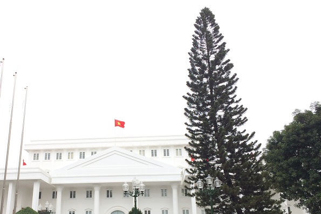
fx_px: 339
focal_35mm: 38
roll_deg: -0.2
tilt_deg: +16.5
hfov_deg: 50.2
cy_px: 139
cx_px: 120
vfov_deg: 34.8
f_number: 2.2
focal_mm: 4.15
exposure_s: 1/733
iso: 32
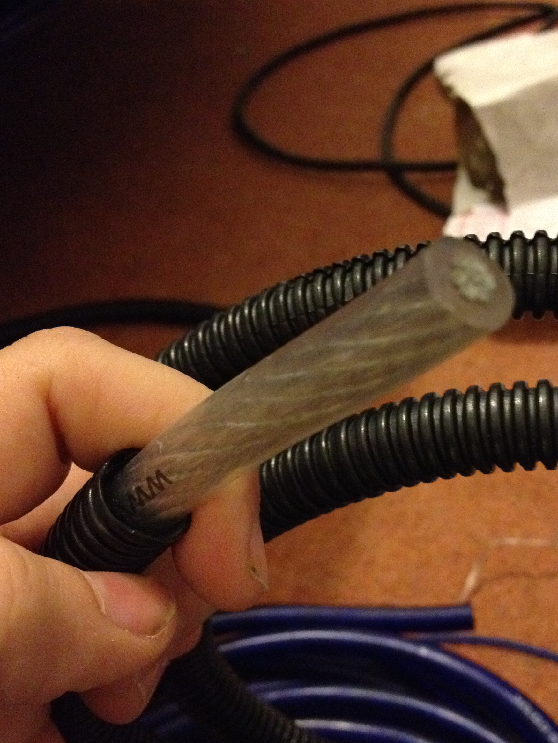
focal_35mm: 49
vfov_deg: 38.9
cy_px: 382
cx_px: 374
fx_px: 1053
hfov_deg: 29.5
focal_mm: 4.28
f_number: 2.4
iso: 800
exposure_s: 1/15
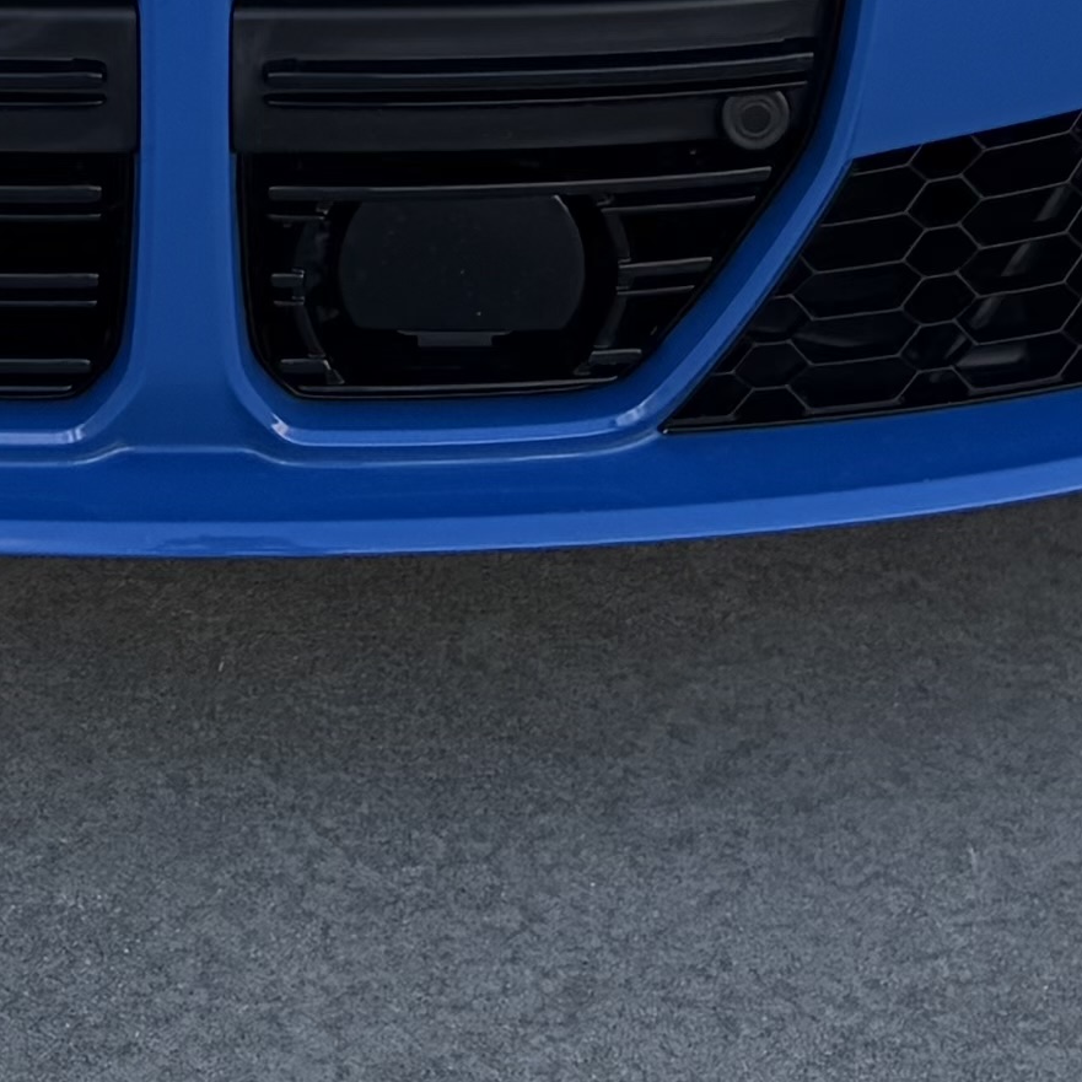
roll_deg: -1.6
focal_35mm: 149
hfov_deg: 11.7
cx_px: 235
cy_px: -1269
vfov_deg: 10.5
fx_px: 5269
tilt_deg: -11.3
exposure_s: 1/850
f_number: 1.6
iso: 50
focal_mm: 5.96
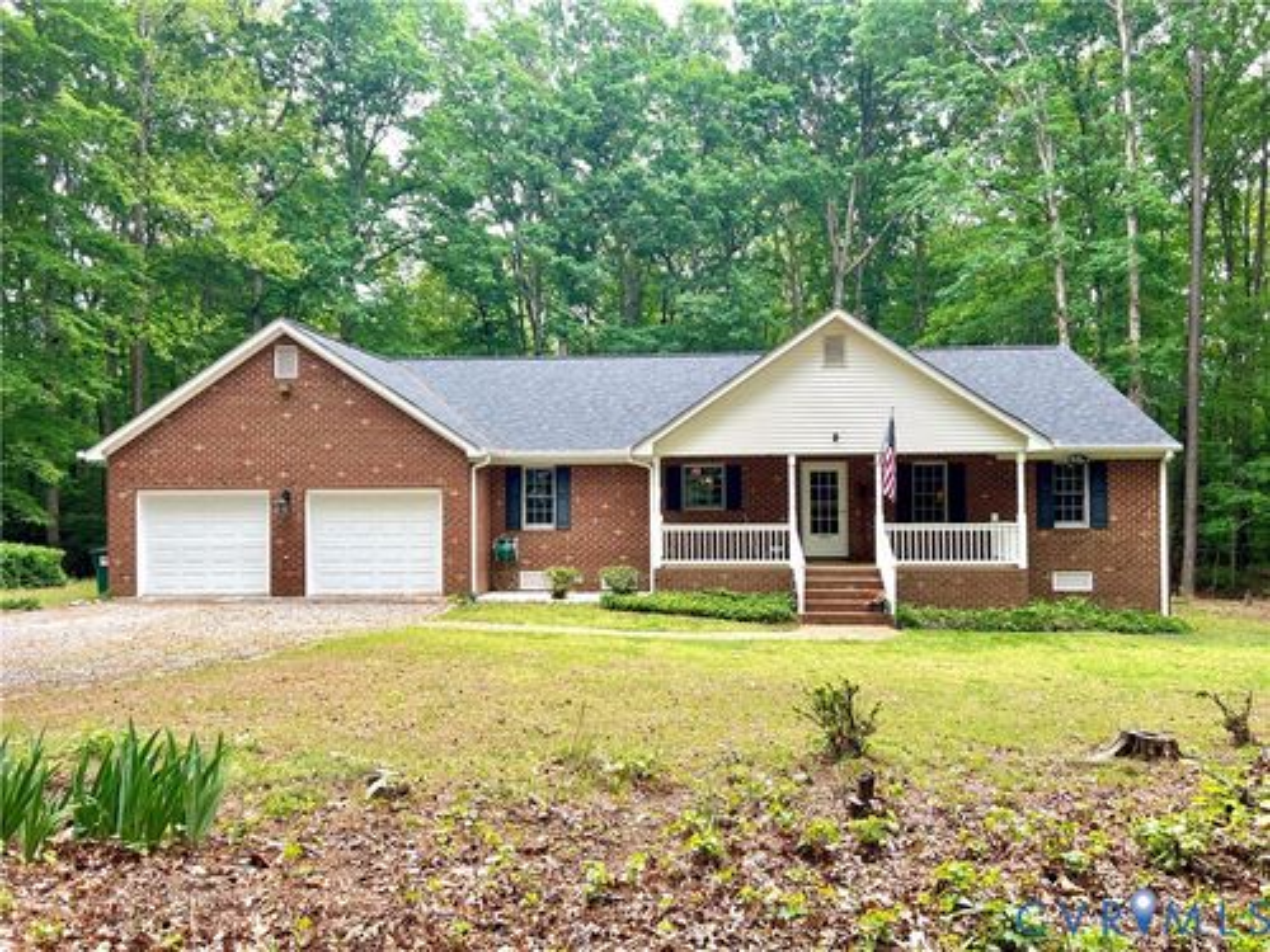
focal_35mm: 26
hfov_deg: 67.3
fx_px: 954
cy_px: 476
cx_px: 635
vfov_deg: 53.1
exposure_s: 1/241
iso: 40
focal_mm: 5.7
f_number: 1.5
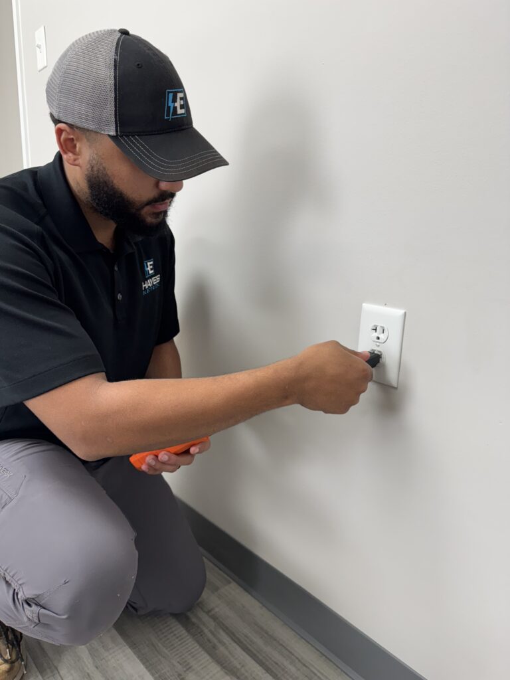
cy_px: 340
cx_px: 255
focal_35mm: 24
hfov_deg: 56.8
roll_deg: -0.6
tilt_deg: -12.4
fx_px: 471
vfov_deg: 71.6
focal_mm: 6.76
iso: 160
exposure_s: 1/120
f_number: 1.78
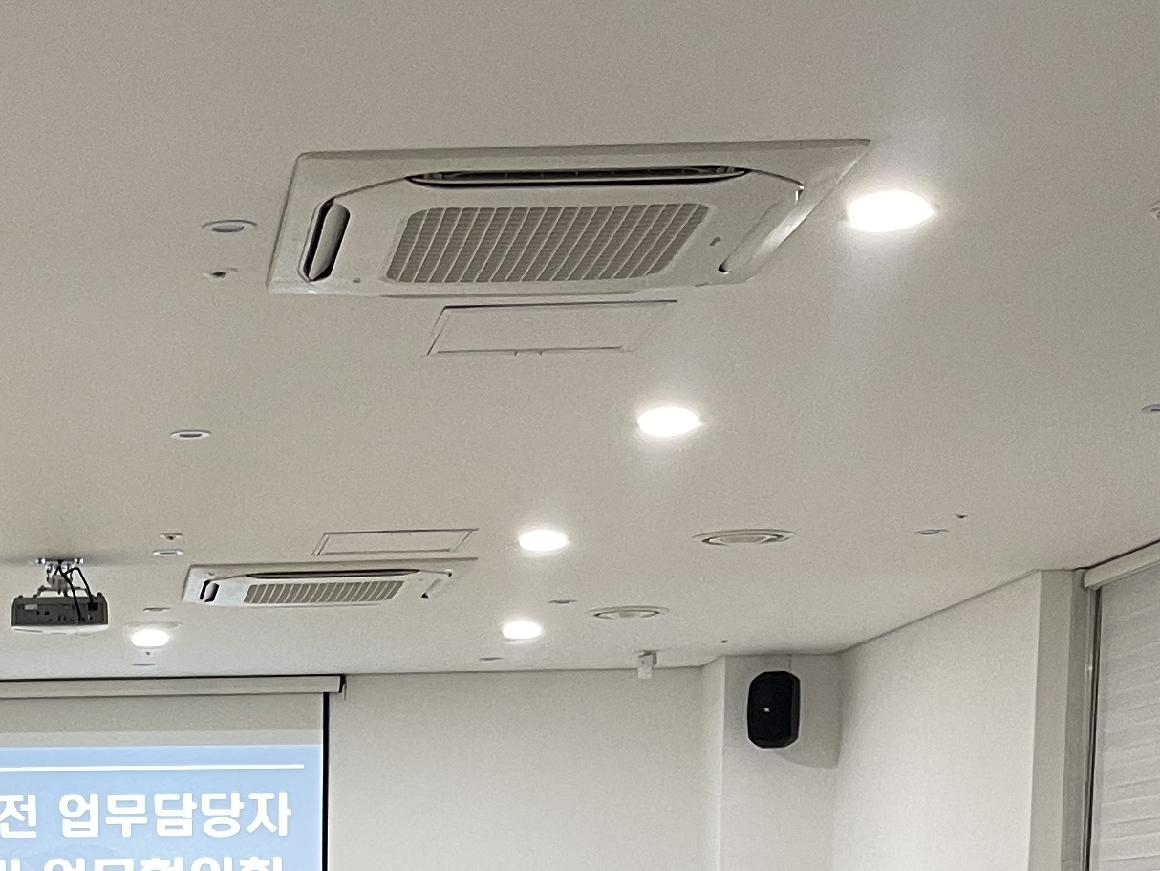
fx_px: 2782
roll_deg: +0.8
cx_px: 7
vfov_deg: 16.0
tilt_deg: -9.0
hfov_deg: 22.7
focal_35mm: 83
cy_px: 1392
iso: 100
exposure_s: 1/60
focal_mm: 5.1
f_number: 1.6
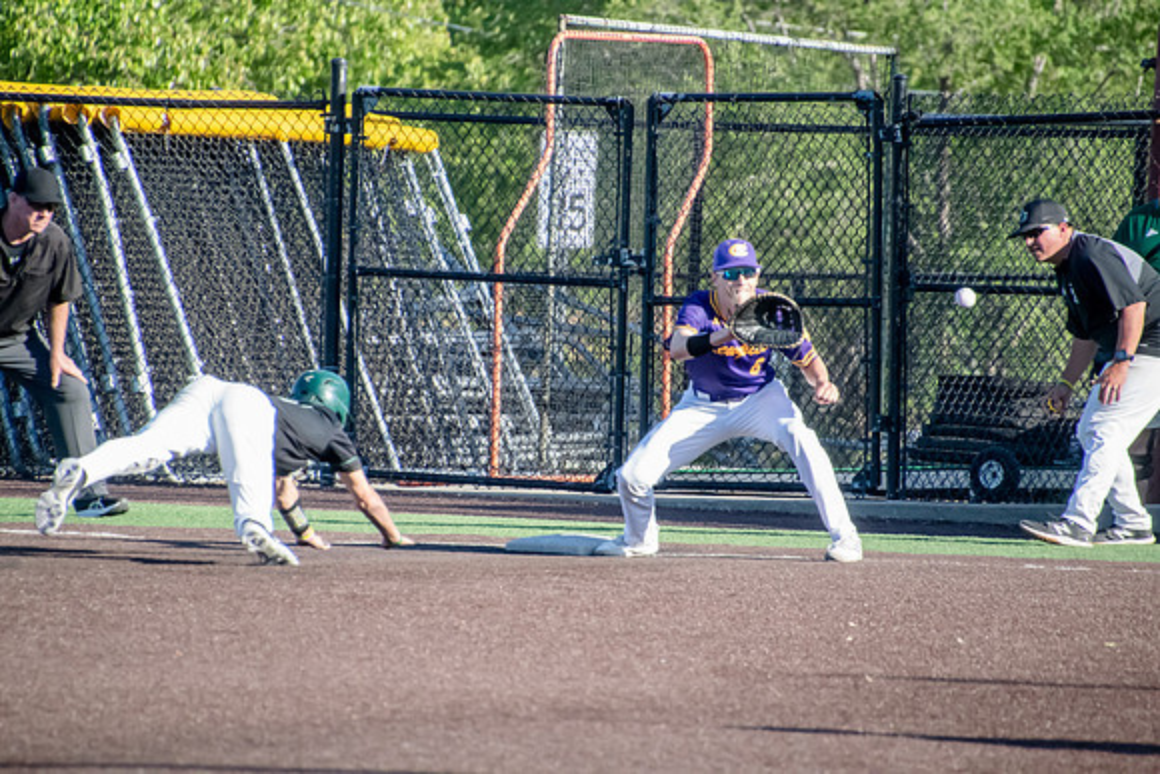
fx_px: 16920
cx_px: 580
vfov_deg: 2.6
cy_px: 387
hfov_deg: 3.9
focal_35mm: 525
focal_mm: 350
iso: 2500
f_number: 6.3
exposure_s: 1/2000
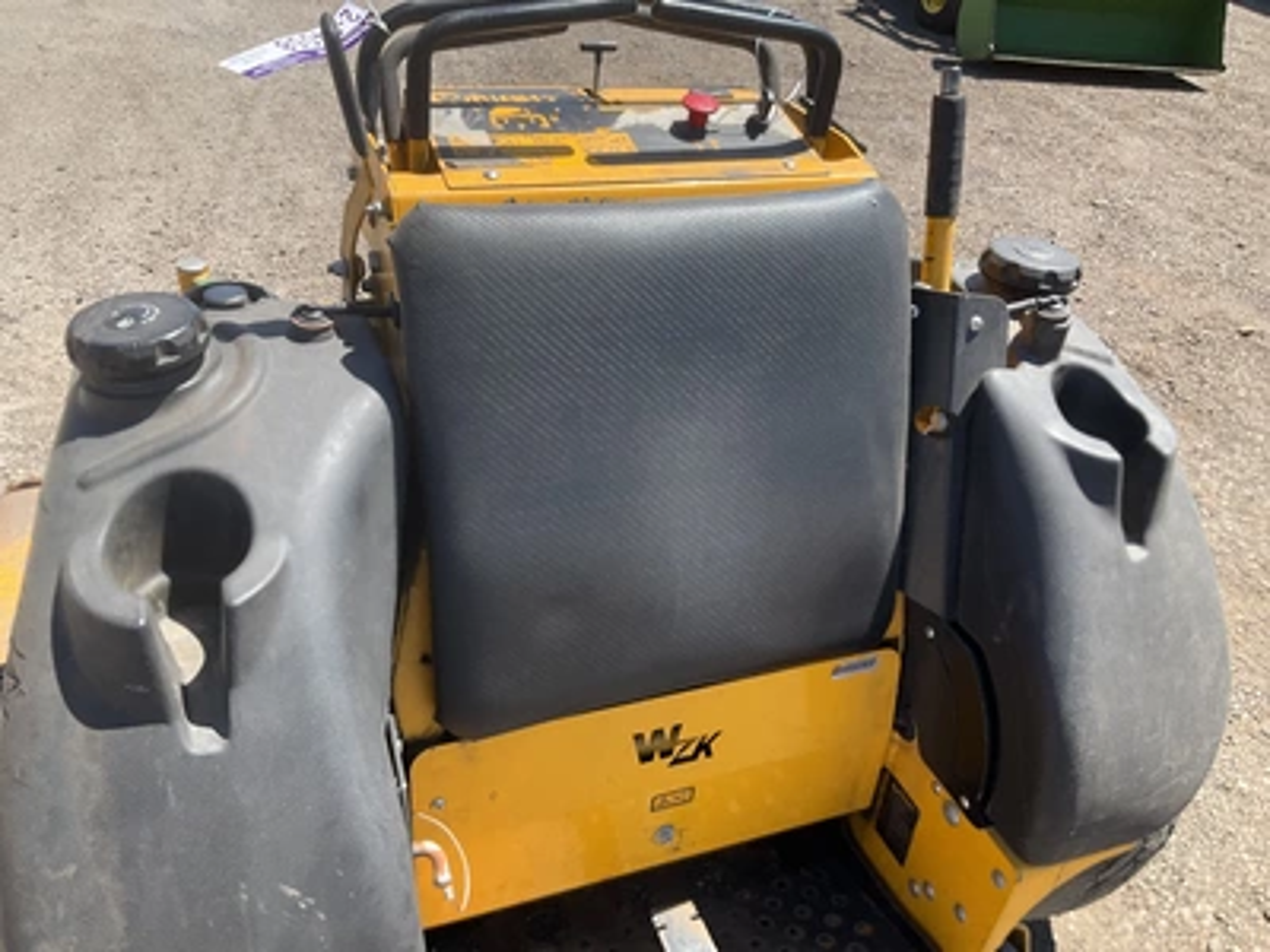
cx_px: 635
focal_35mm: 29
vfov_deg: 48.2
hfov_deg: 61.7
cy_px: 476
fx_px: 1064
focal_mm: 3
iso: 25
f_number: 1.8
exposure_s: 1/674
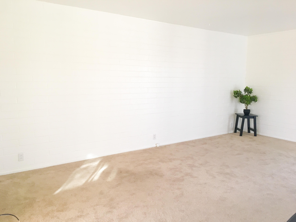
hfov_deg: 61.7
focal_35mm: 29
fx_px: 248
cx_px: 148
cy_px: 111
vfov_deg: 48.2
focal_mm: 4.15
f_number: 2.2
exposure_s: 1/30
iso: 40
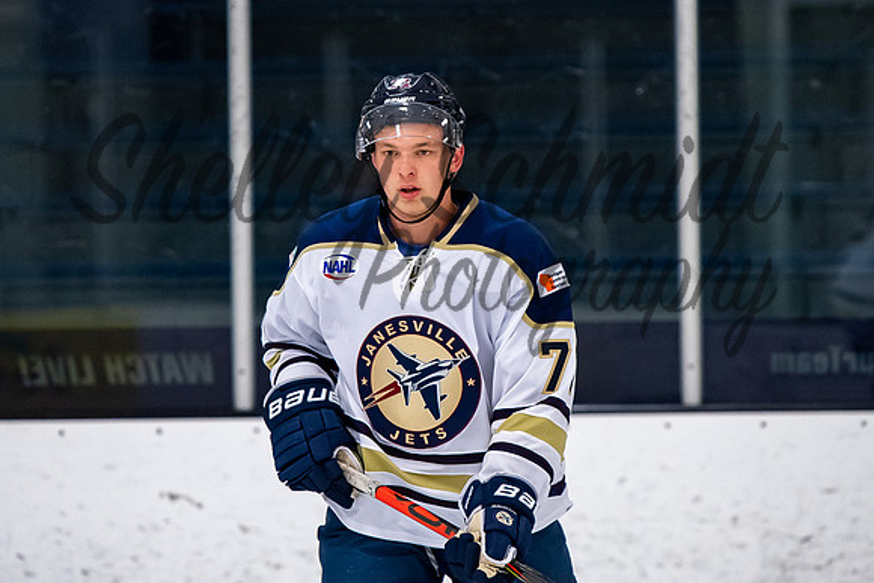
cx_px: 432
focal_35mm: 411
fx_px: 9974
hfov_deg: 5.0
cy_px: 185
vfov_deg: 3.3
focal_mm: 185
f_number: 3.2
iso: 2000
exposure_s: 1/800
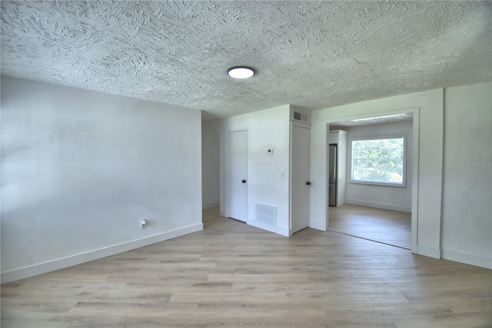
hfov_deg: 100.4
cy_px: 164
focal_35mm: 15
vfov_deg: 77.3
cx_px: 246
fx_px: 205
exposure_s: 1/125
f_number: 4.5
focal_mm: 10
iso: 220
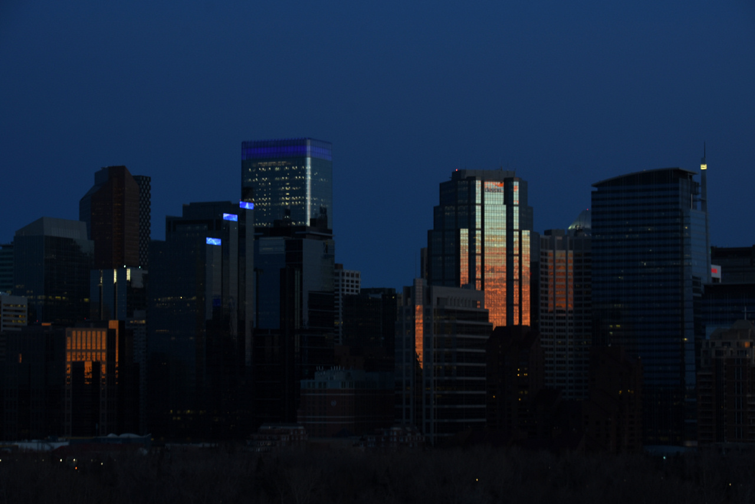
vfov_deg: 13.0
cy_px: 252
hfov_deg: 19.5
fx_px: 2202
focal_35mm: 105
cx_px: 378
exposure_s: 1/25
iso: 200
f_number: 9
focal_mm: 70
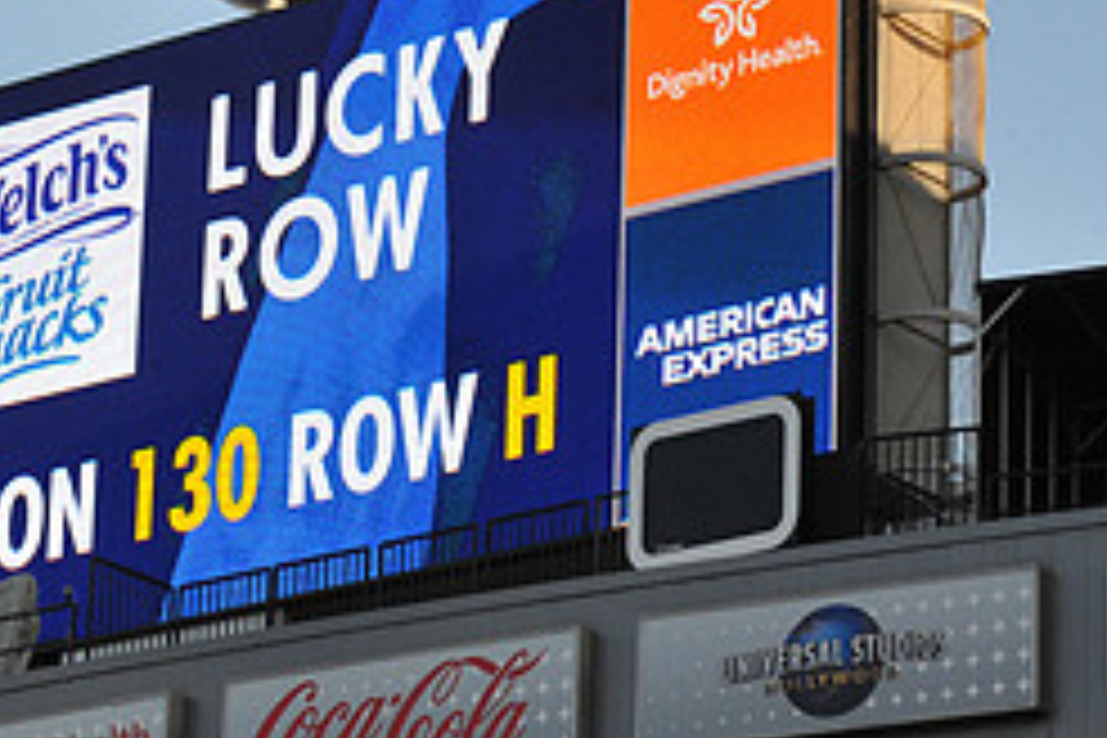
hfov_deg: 10.1
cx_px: 216
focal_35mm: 203
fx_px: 6242
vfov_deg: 6.8
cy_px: 198
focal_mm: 86
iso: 1600
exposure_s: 1/800
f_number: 14
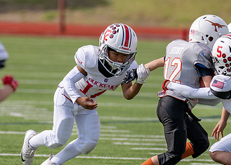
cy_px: 112
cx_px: 108
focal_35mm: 618
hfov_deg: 3.3
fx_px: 4055
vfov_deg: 2.3
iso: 160
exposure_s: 1/4000
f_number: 2.8
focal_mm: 200
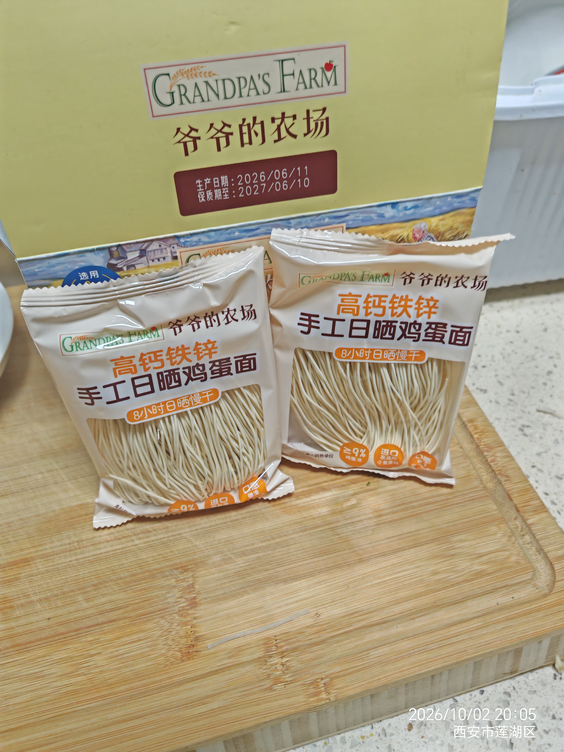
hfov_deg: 51.4
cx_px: 282
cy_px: 376
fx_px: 587
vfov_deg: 65.3
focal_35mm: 27
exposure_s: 1/33
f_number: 1.9
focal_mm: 6.67
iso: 1000
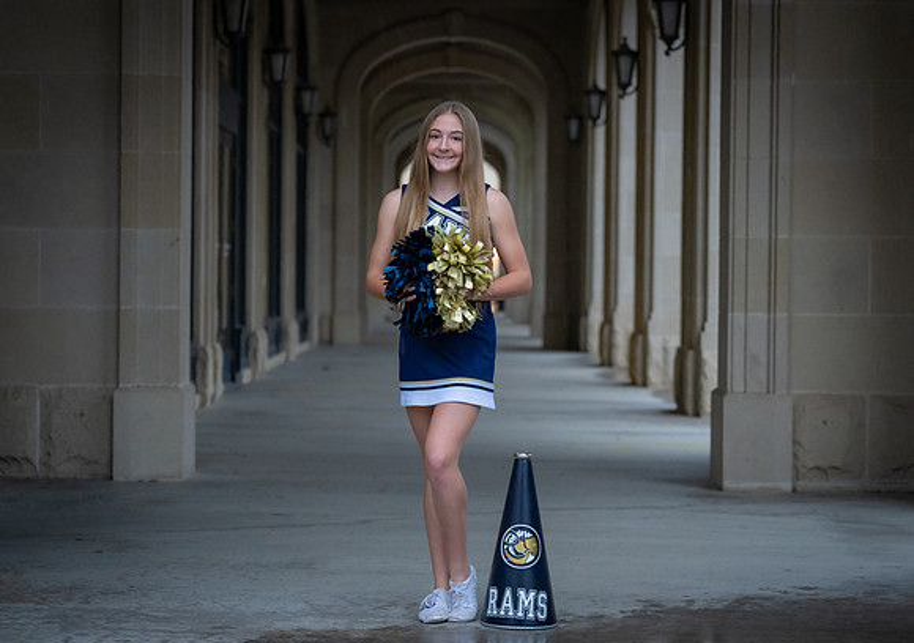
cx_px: 456
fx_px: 2094
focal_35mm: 81
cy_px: 316
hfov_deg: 24.6
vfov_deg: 17.5
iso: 2500
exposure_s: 1/250
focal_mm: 70
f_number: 2.8
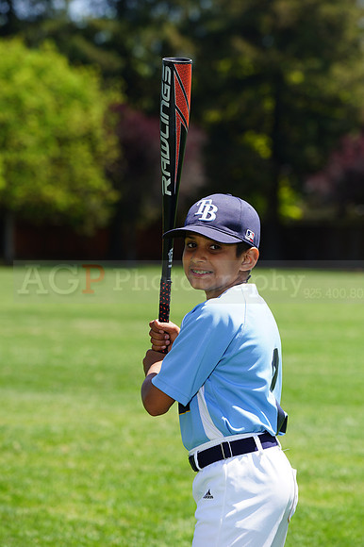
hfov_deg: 7.0
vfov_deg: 10.5
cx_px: 182
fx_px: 2976
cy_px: 274
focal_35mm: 196
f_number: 8
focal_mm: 196
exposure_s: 1/160
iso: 100
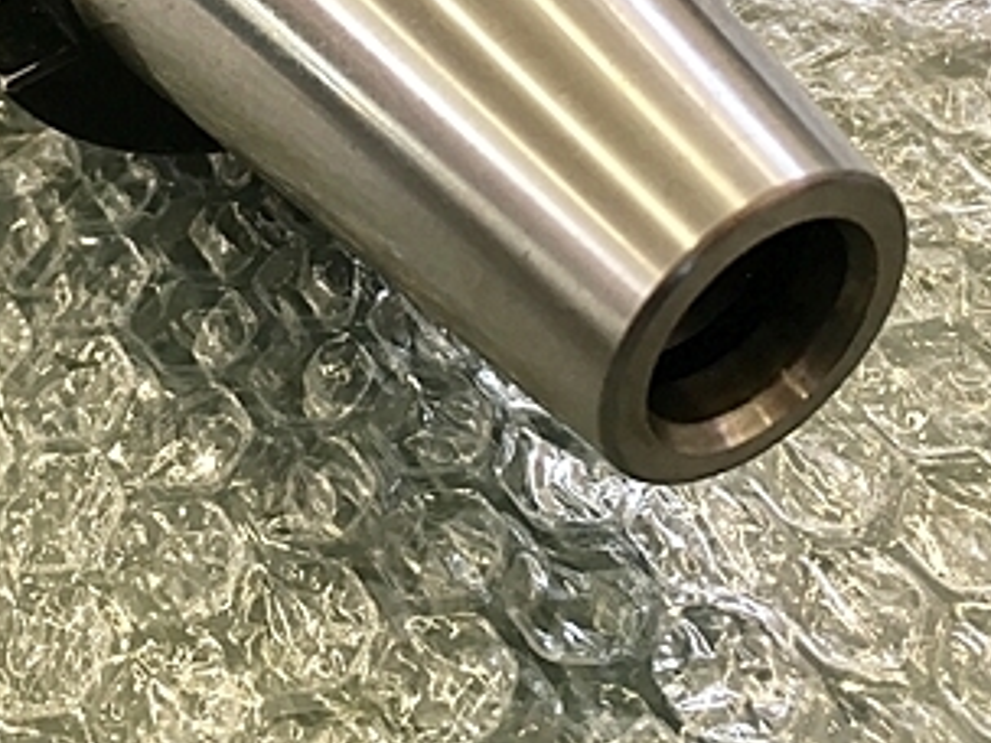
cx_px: 378
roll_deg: +8.6
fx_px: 1746
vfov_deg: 23.0
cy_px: -13
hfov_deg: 31.6
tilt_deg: -43.2
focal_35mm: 61
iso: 25
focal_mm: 4.15
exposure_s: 1/40
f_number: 2.2
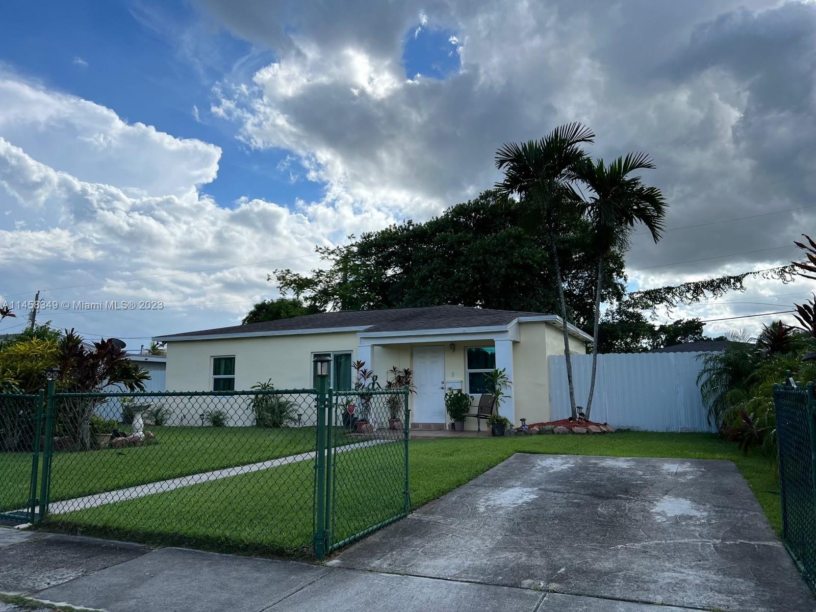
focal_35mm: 26
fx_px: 613
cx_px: 408
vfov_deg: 53.1
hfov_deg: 67.3
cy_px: 306
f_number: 1.5
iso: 50
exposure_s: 1/6211
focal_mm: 5.7
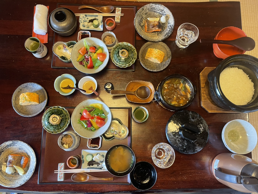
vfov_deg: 53.1
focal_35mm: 26
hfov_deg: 67.3
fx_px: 194
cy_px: 97
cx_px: 129
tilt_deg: -80.1
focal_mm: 4.2
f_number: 1.6
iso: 320
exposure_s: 1/50
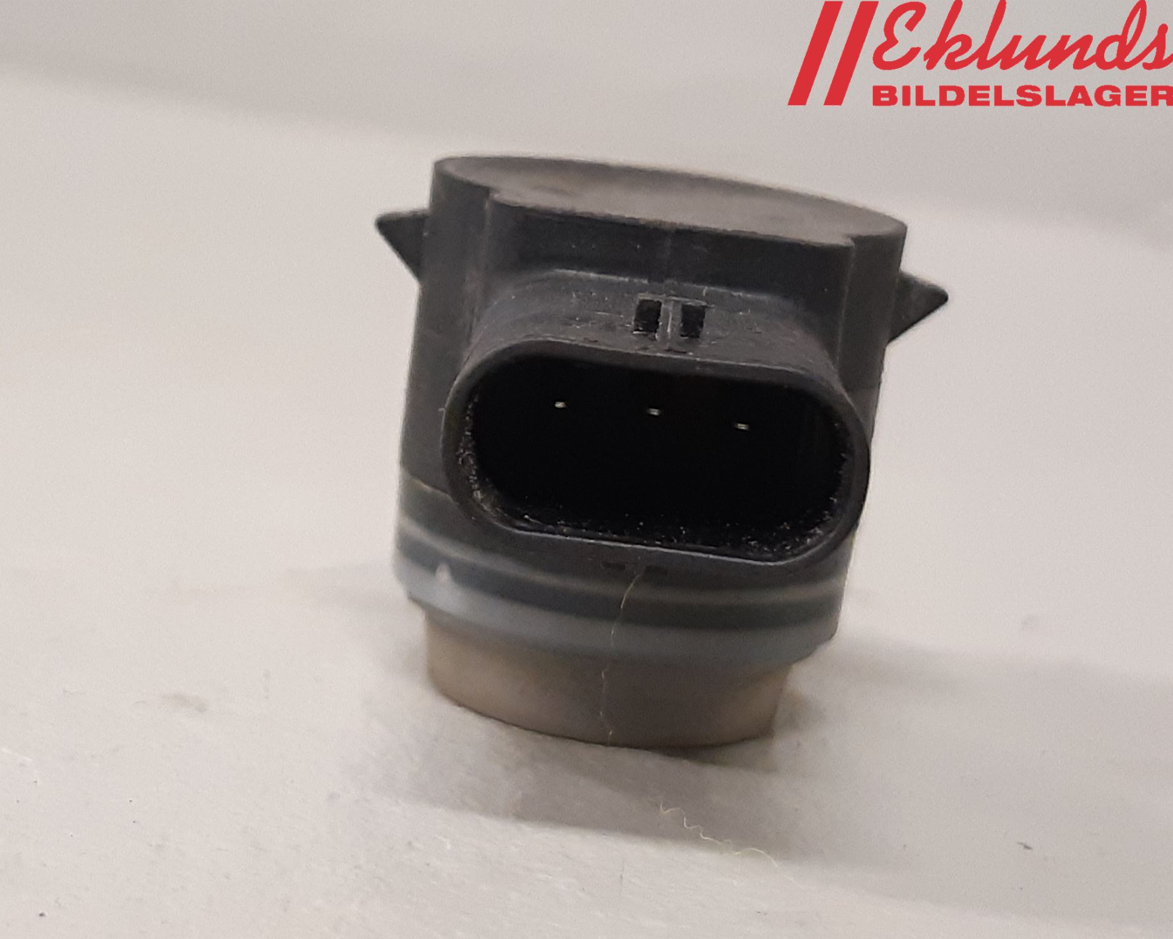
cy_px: 484
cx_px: 528
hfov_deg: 62.1
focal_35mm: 28
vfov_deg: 51.5
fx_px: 972
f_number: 1.7
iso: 250
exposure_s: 1/50
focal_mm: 3.93
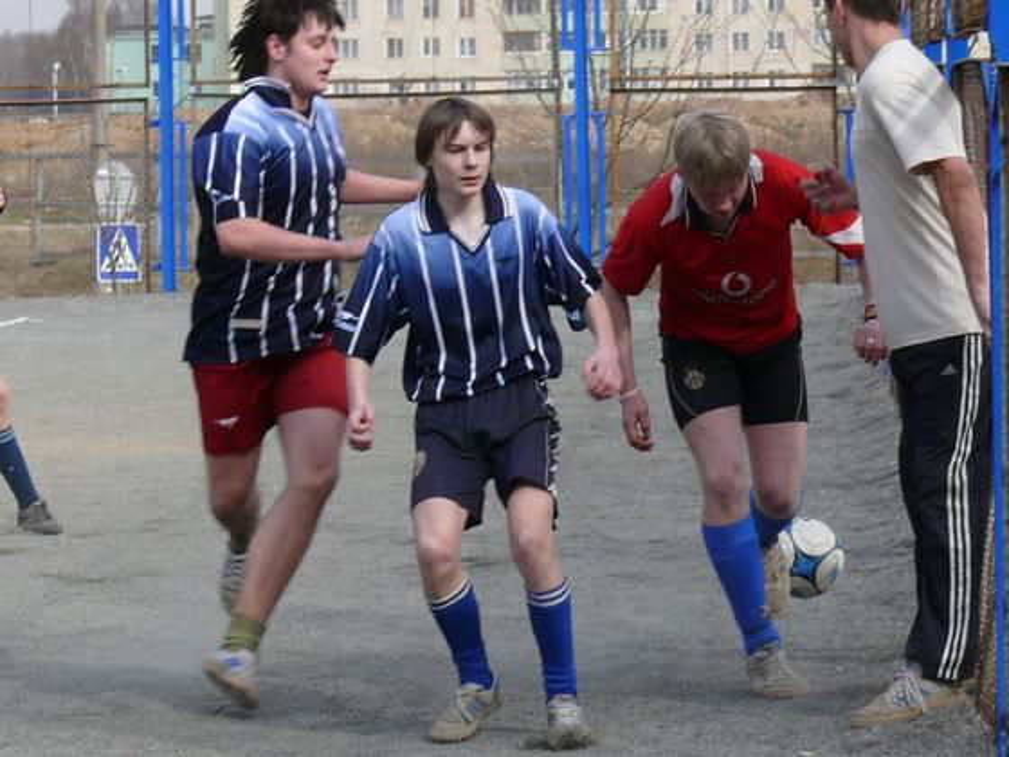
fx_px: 5567
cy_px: 378
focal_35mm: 191
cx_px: 504
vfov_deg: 7.8
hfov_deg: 10.4
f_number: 5.6
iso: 100
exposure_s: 1/250
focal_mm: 22.7
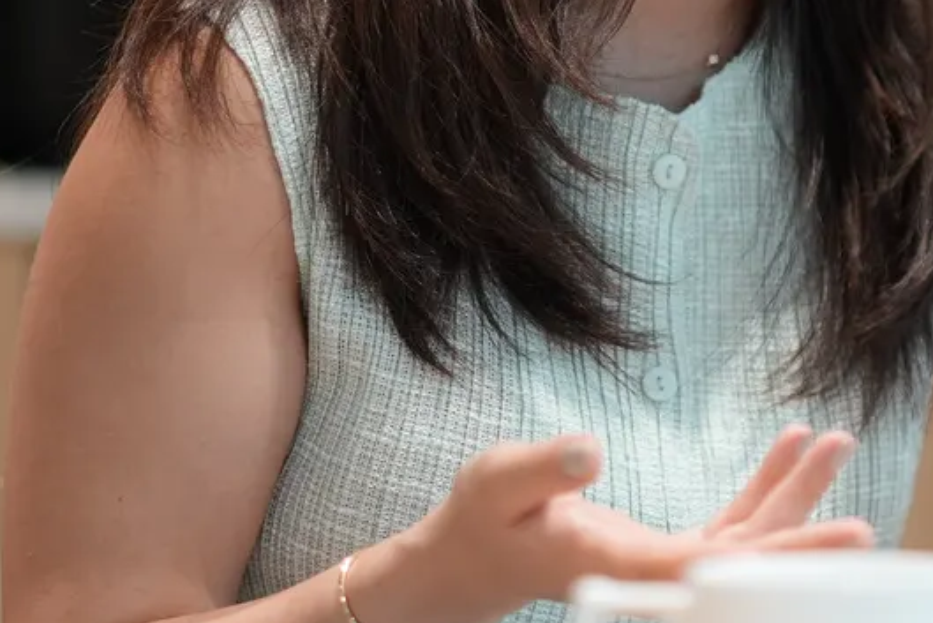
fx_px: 4899
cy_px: 96
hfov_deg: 10.8
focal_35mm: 189
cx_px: 818
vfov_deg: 7.3
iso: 400
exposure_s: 1/200
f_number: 1.4
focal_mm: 50
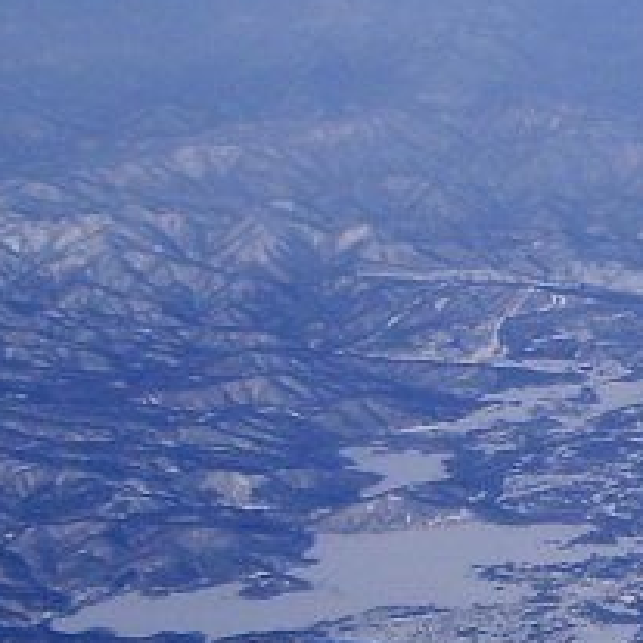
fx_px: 3594
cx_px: 1134
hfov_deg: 9.7
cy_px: 618
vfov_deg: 10.2
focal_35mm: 171
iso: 80
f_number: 5
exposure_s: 1/640
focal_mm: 8.2
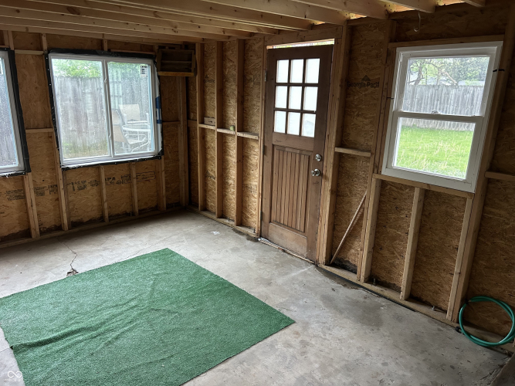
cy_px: 193
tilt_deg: -15.4
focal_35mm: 26
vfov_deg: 53.0
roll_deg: -0.8
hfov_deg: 67.3
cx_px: 258
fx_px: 387
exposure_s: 1/60
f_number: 1.5
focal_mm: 5.7
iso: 320
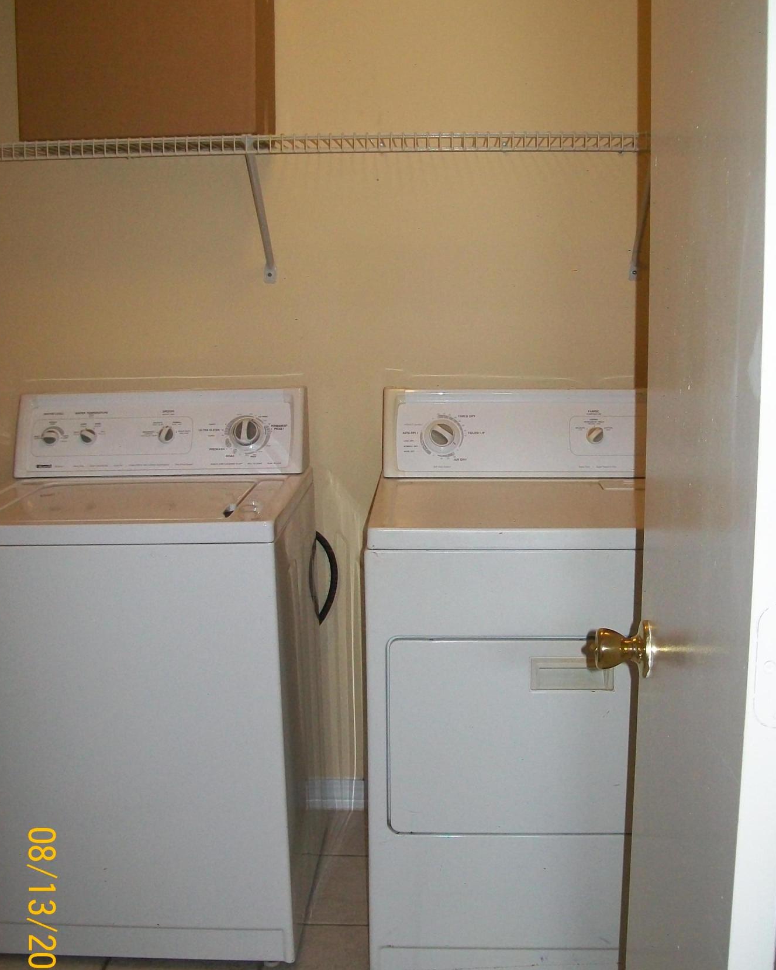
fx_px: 1148
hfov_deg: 37.3
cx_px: 383
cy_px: 479
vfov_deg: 45.8
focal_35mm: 40
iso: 160
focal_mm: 6.1
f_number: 2.7
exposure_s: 1/60
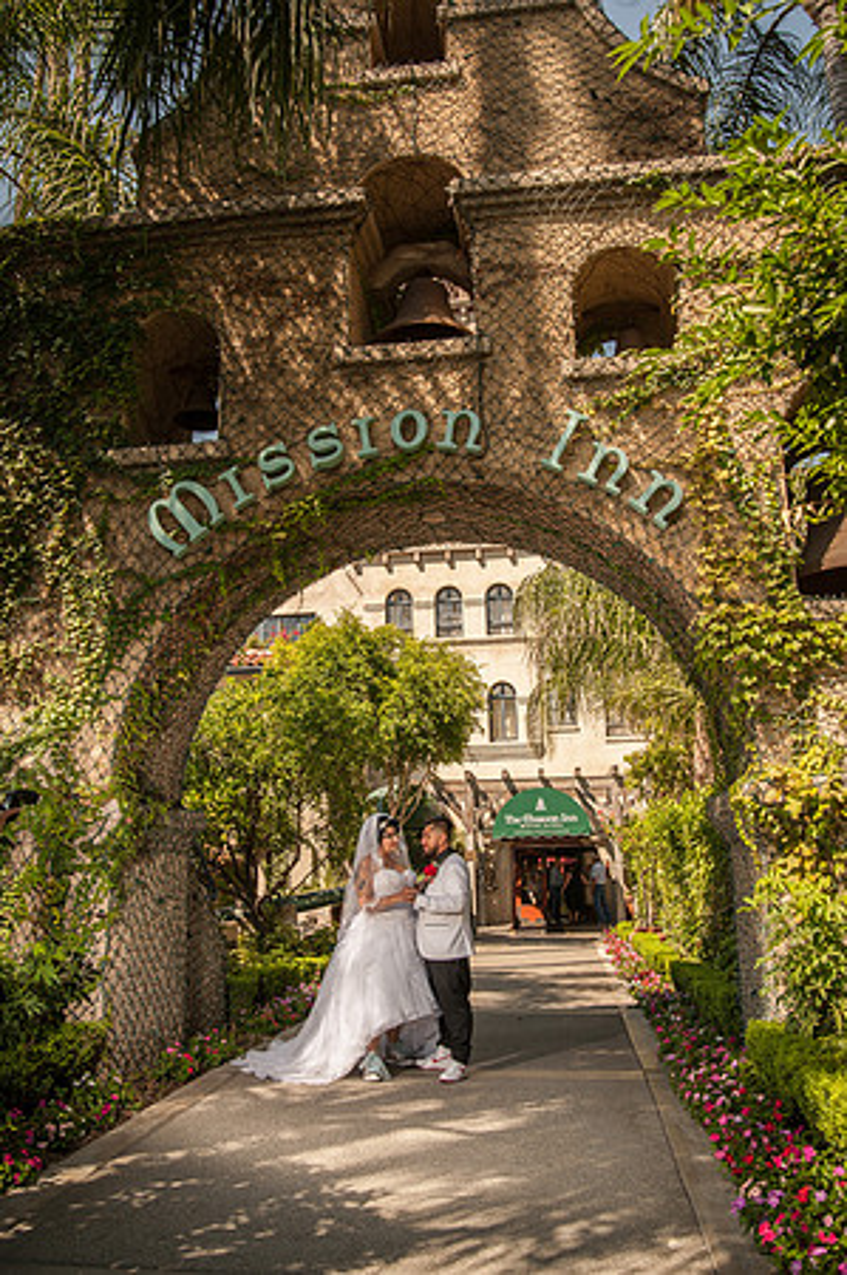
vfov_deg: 65.5
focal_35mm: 28
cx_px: 424
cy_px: 638
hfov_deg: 46.3
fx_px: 990
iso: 200
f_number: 11
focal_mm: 28
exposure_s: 1/250
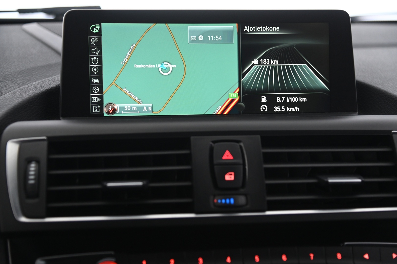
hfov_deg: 32.4
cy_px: 132
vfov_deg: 21.9
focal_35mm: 62
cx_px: 198
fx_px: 683
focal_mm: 62
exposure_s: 1/20
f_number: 4
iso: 2000
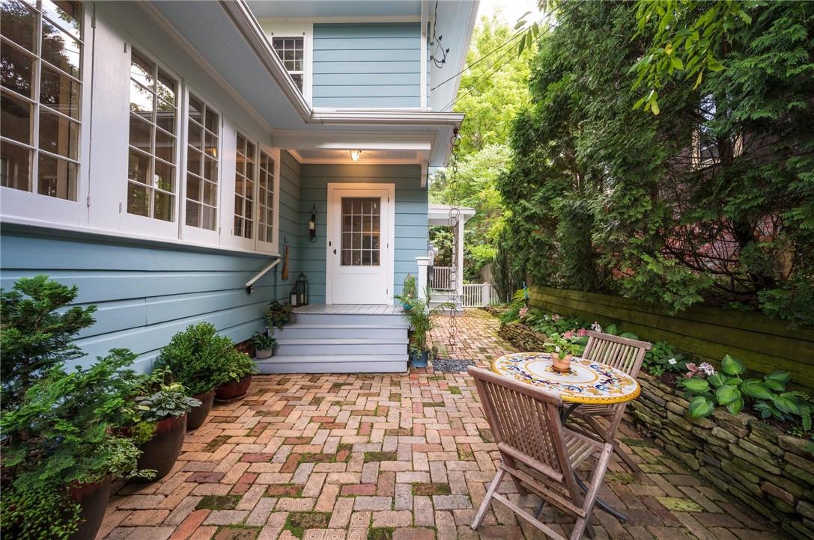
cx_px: 407
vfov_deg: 81.1
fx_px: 316
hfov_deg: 104.3
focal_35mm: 14
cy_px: 270
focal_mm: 14
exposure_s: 1/60
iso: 1250
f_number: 8
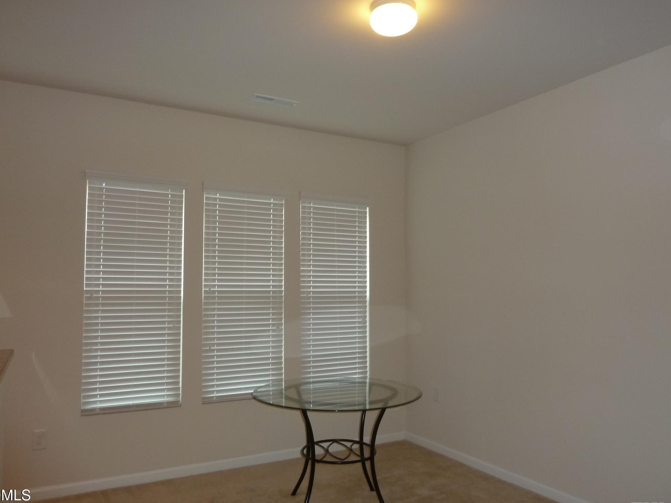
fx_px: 504
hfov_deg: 67.3
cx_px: 337
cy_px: 257
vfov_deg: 53.1
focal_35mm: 26
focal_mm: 4.1
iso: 160
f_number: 3.3
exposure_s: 1/30
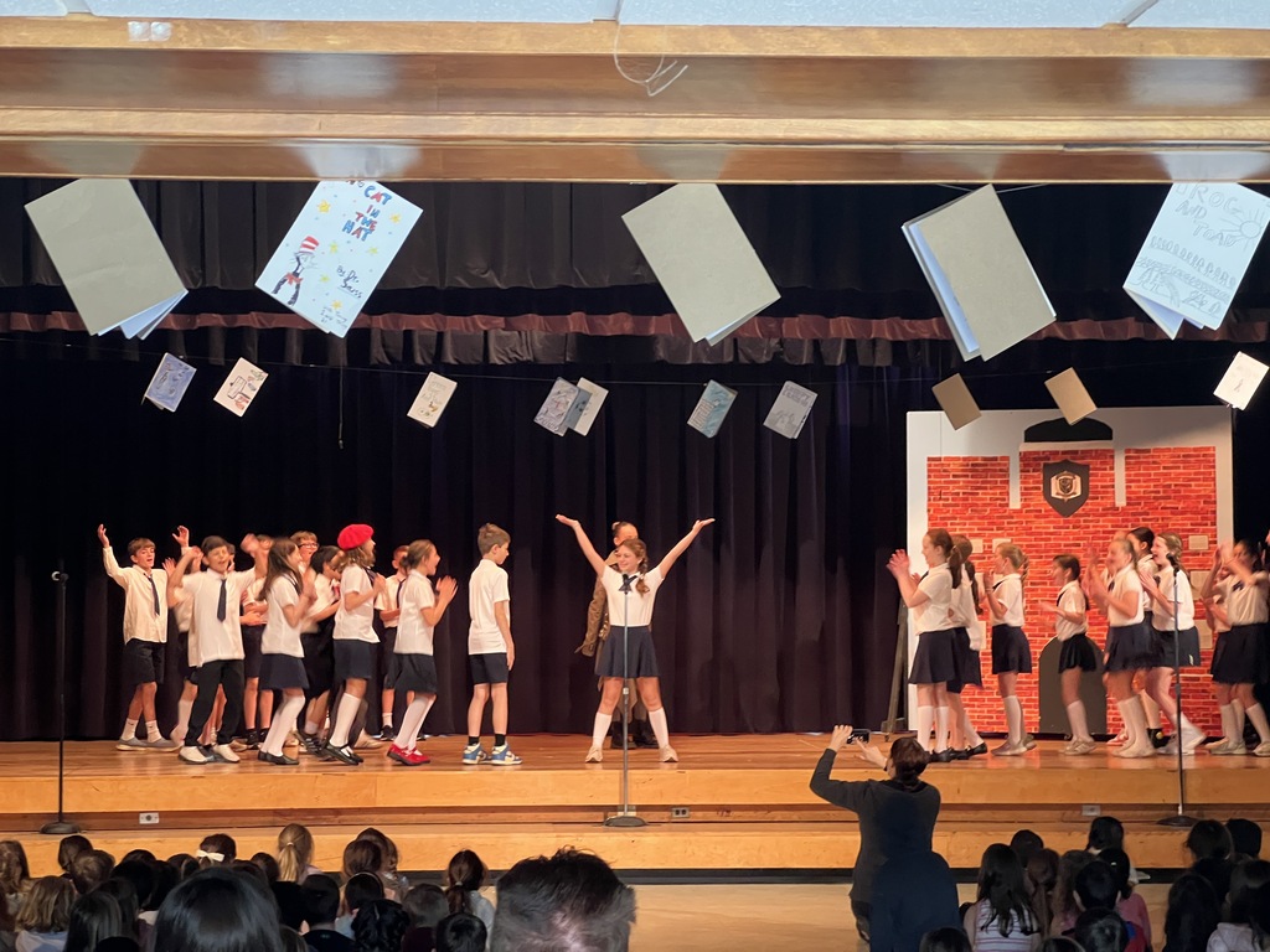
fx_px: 2825
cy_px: 476
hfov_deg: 25.3
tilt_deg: +3.2
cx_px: 635
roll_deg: +0.3
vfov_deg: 19.1
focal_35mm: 77
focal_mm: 9
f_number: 2.8
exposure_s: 1/37
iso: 400
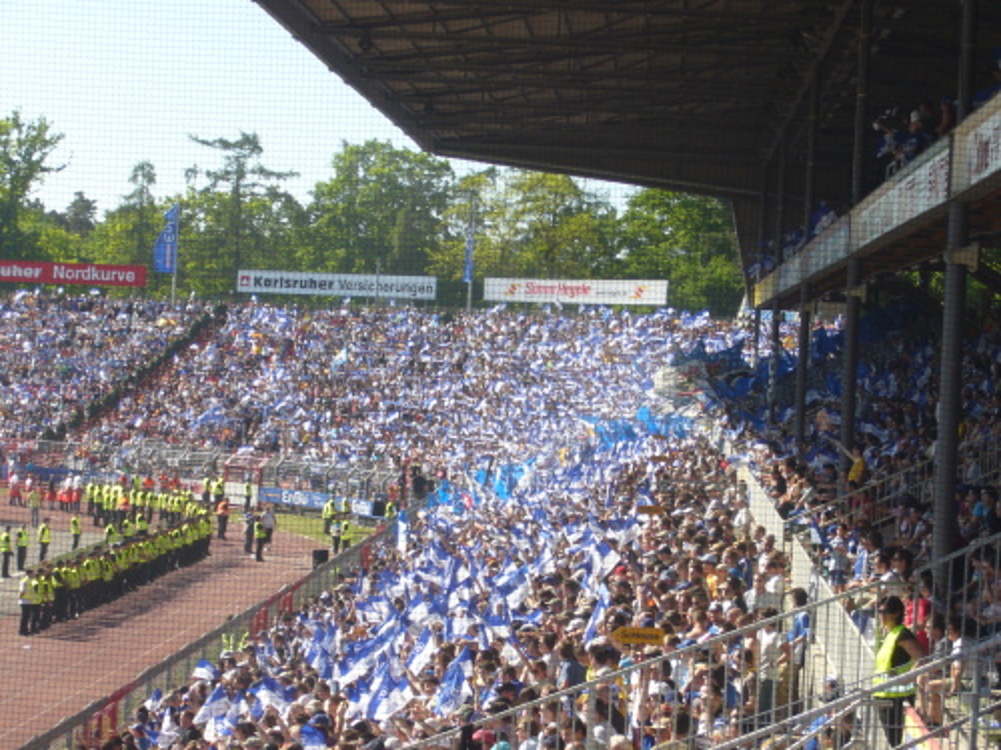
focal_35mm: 105
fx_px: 3036
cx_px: 500
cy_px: 375
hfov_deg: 18.7
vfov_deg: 14.1
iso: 80
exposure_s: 1/200
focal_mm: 17.4
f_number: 5
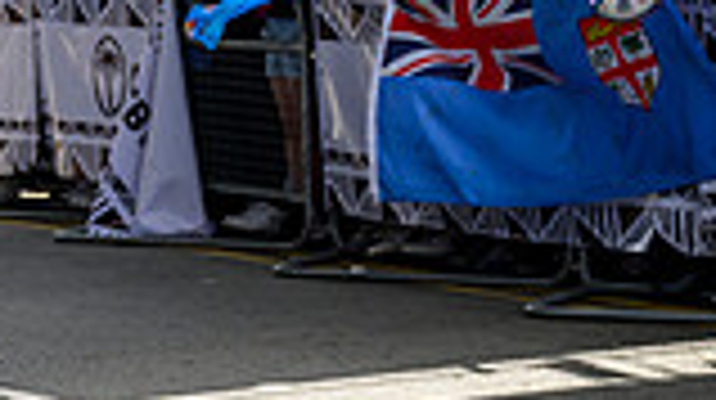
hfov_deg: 10.2
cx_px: -502
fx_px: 3831
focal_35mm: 202
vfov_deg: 6.0
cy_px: 191
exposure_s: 1/1000
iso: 500
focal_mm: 48
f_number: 4.5
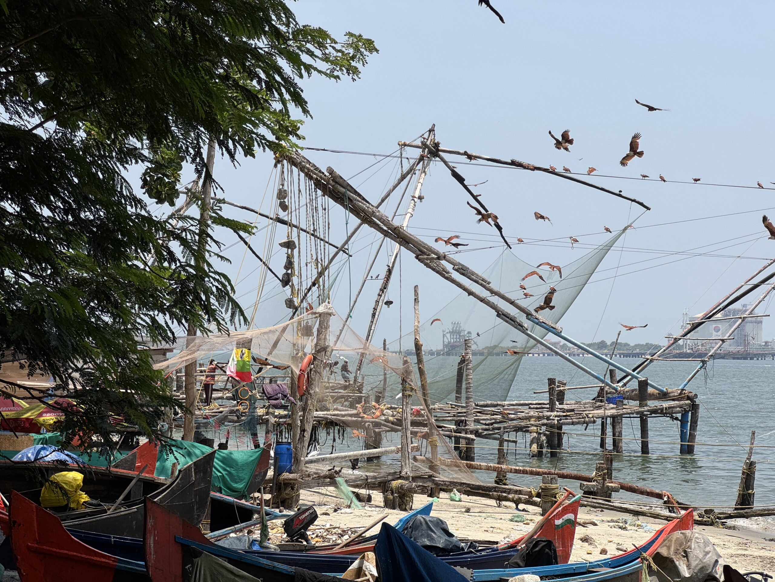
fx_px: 1724
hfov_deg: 25.3
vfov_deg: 19.1
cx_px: 388
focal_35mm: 77
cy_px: 291
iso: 25
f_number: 2.8
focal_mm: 9
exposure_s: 1/1096
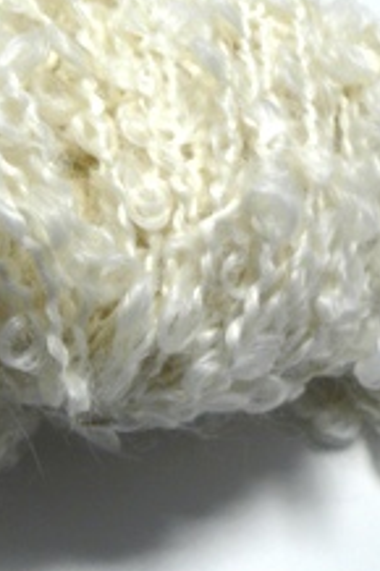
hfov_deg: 19.9
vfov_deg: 30.5
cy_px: 233
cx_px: -13
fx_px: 1047
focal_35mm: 66
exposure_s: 1/30
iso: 100
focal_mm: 6
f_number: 2.8
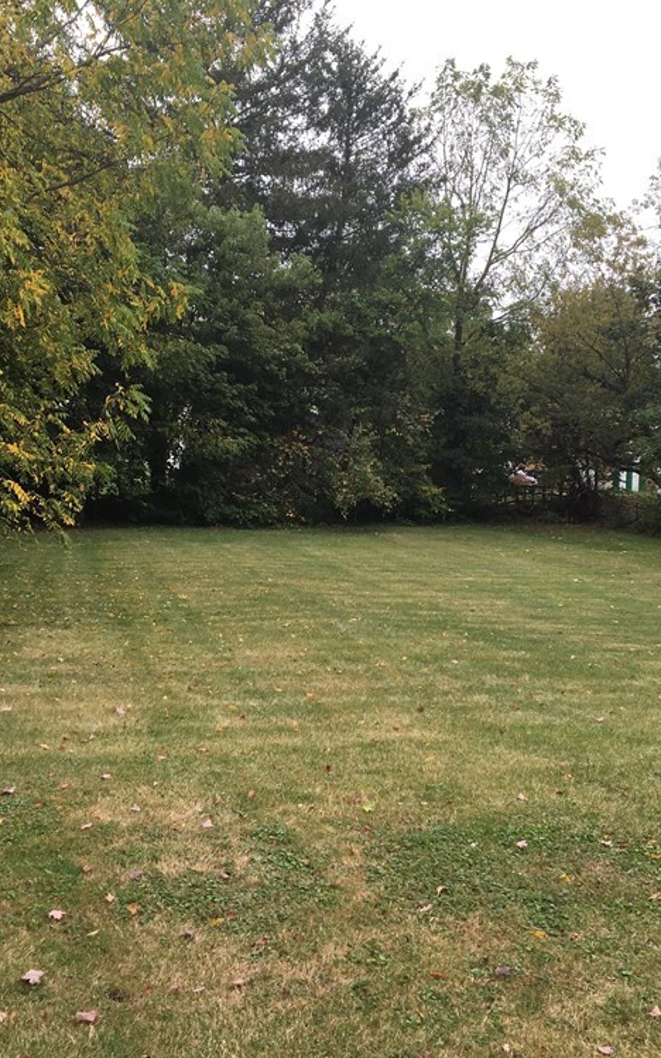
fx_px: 1211
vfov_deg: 47.2
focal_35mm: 42
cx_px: 369
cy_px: 537
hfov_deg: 30.5
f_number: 2.2
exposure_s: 1/178
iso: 25
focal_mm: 4.15
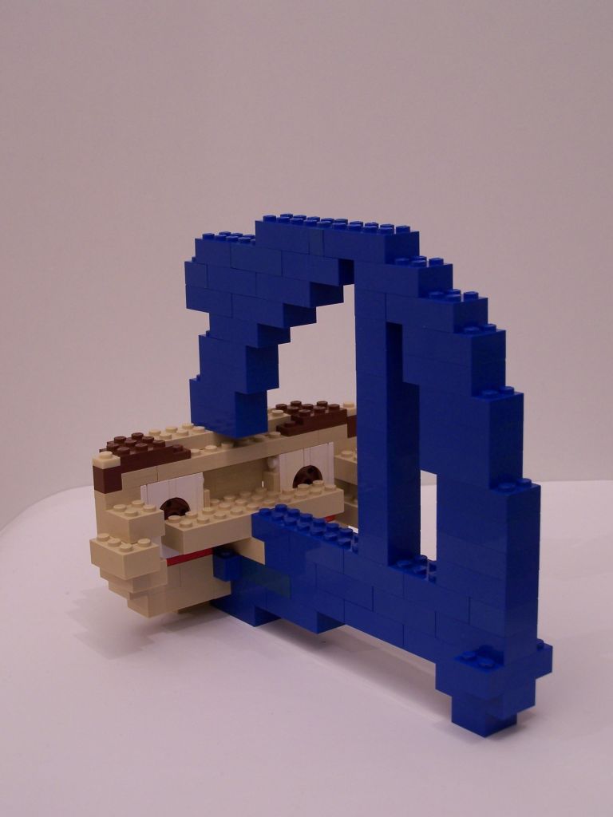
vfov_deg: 32.7
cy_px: 408
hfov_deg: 24.8
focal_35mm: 59
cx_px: 306
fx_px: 1393
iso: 80
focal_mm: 9.8
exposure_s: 1/3
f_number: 3.1
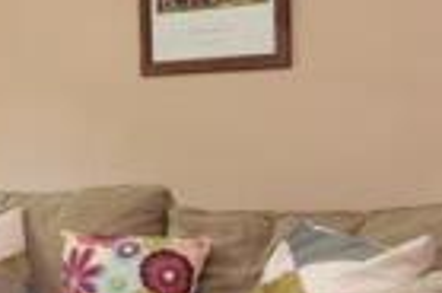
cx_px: -169
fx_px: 870
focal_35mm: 71
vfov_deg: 19.1
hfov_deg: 24.1
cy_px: 116
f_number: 11
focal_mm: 10
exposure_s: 1/4
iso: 125
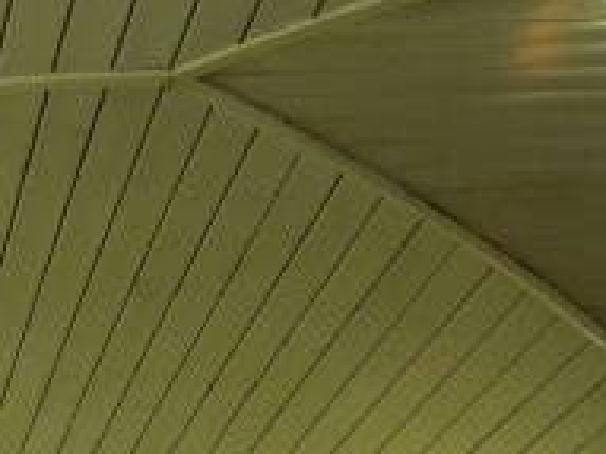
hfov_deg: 14.0
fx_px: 2362
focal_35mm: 135
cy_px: 686
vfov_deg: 10.6
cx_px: -216
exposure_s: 1/30
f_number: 3.9
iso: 500
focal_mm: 7.8
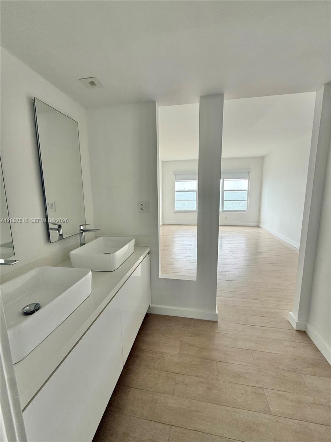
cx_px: 166
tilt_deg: -9.1
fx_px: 178
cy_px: 221
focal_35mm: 14
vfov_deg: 102.1
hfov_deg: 85.7
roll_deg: +0.5
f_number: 2.2
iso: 80
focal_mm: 2.22
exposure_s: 1/100
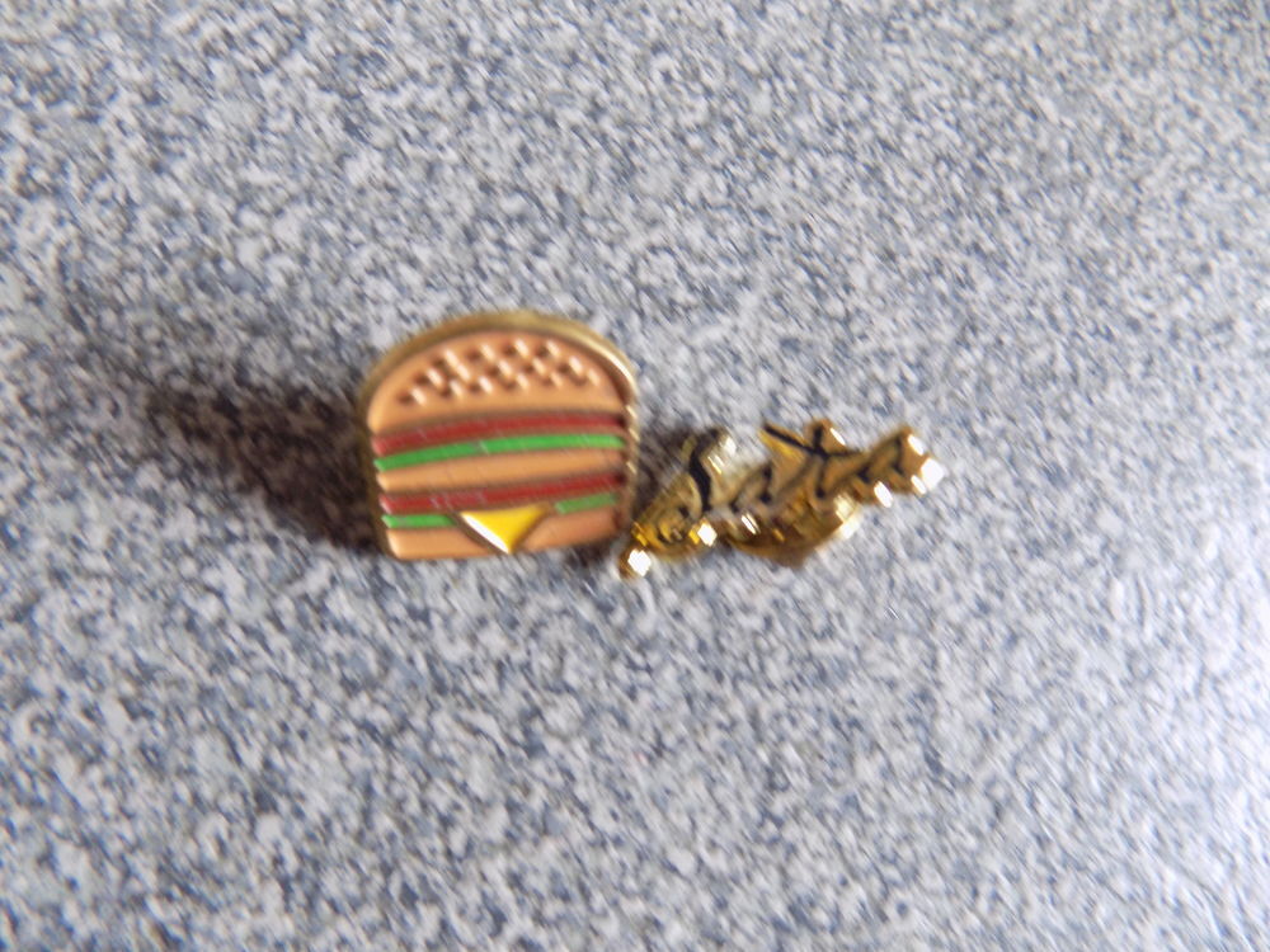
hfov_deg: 73.9
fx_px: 844
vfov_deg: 58.9
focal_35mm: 23
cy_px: 476
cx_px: 635
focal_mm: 4
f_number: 3.1
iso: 140
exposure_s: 1/30
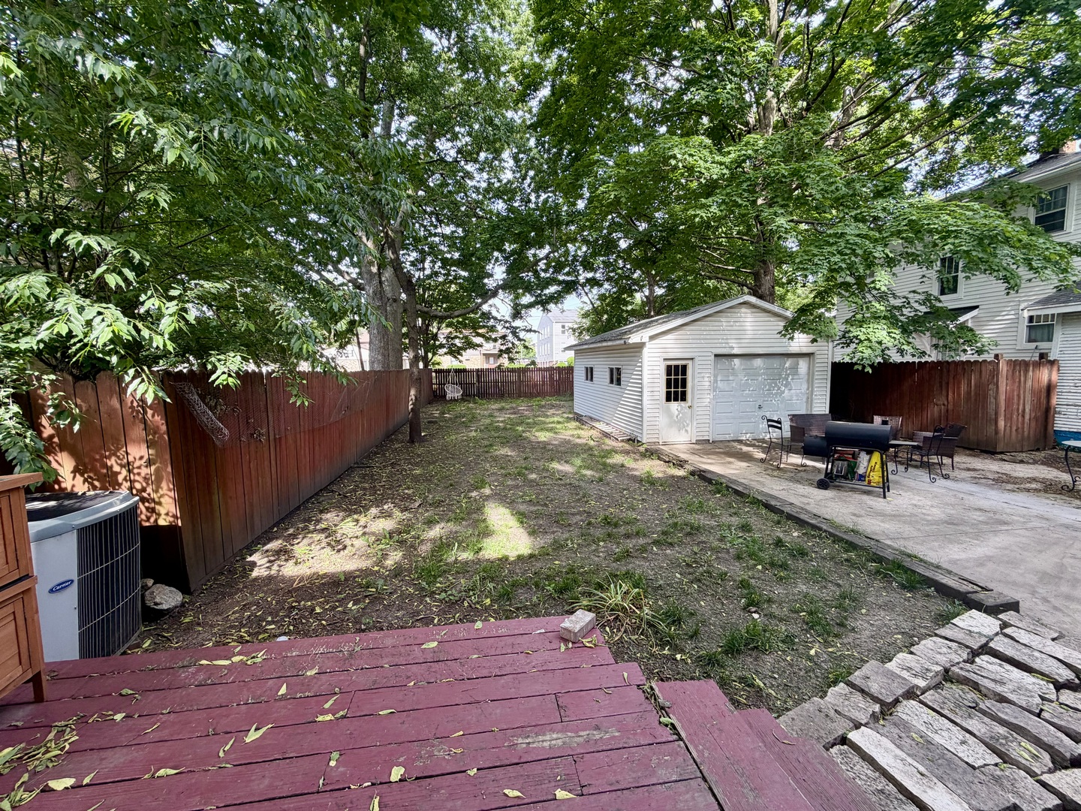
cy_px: 406
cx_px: 540
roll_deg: +1.0
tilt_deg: -5.5
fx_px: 437
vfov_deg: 85.7
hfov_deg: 102.1
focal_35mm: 14
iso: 64
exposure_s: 1/121
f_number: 2.2
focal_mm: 2.22
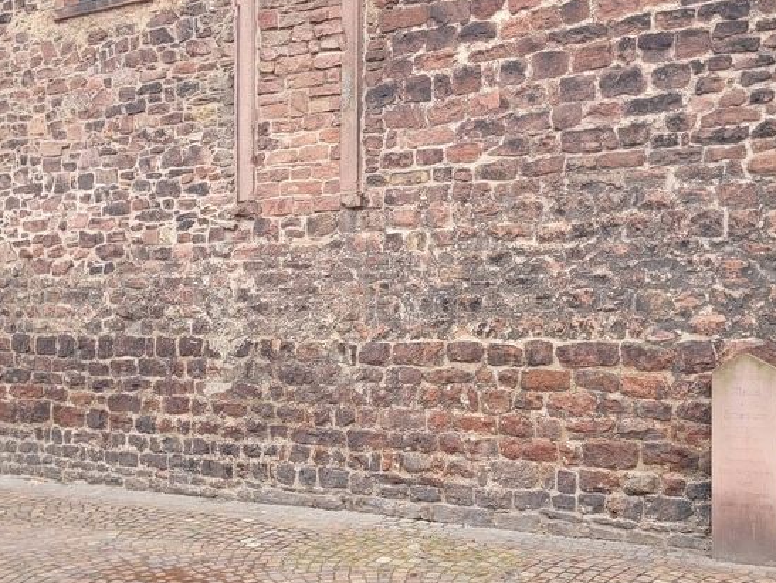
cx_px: 430
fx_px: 852
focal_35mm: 38
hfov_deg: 48.9
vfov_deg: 37.7
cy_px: 342
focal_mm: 5.4
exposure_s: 1/138
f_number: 1.8
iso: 40
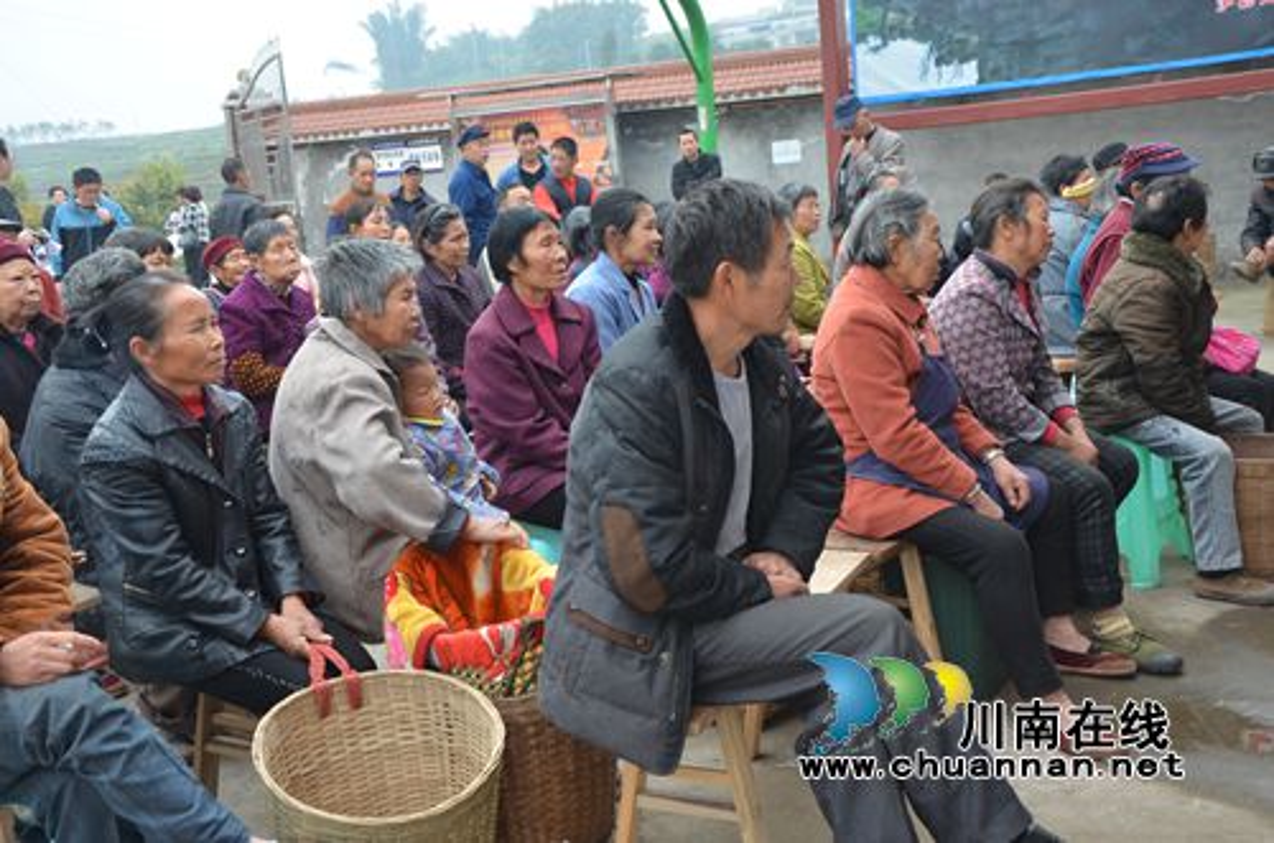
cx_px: 637
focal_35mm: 39
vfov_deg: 34.1
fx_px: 1377
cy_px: 422
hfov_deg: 49.6
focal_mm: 26
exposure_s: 1/125
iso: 360
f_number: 5.6
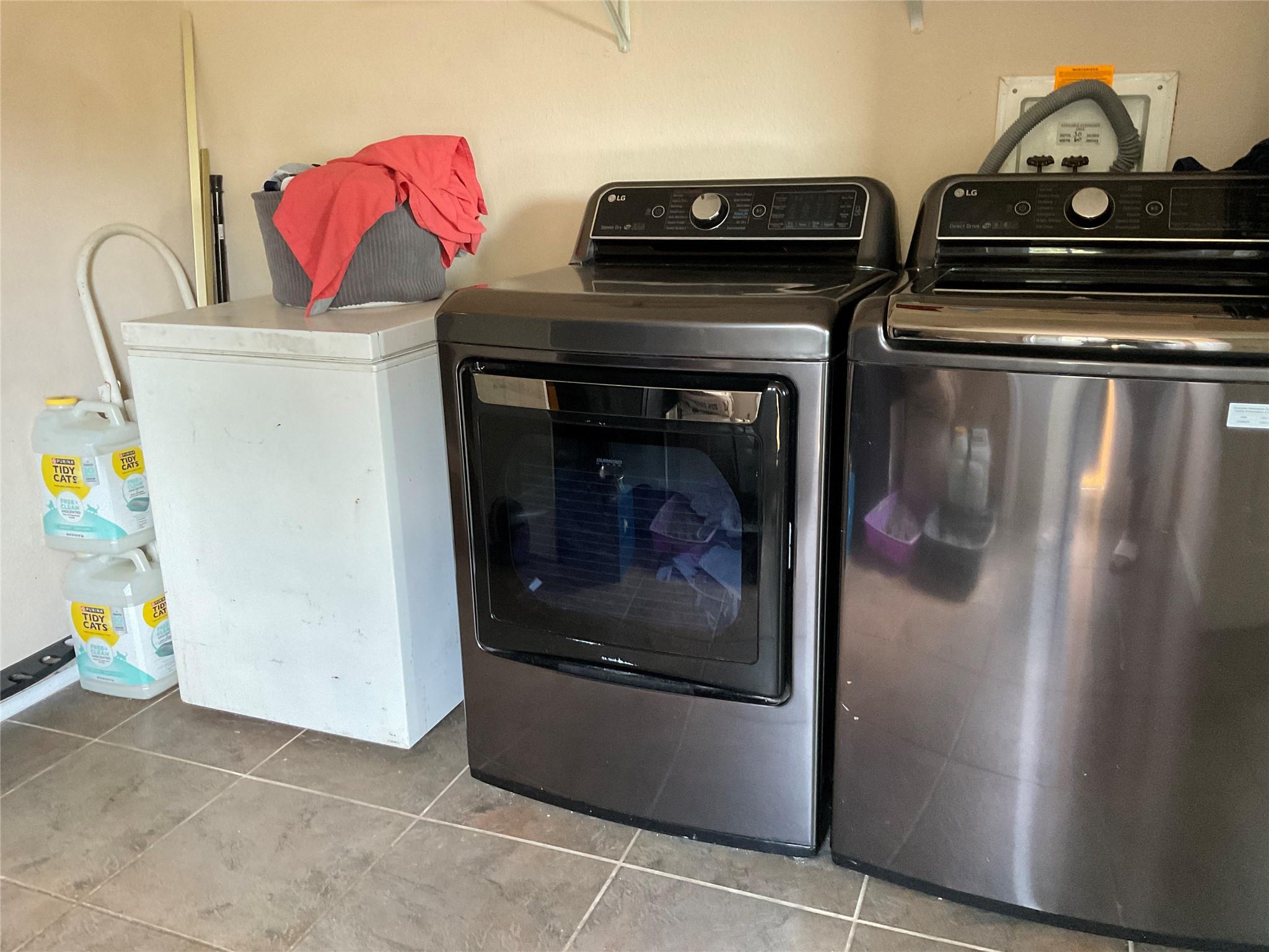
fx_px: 1063
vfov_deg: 48.2
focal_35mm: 29
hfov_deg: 61.7
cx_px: 634
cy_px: 476
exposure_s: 1/60
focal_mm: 3
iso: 250
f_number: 1.8
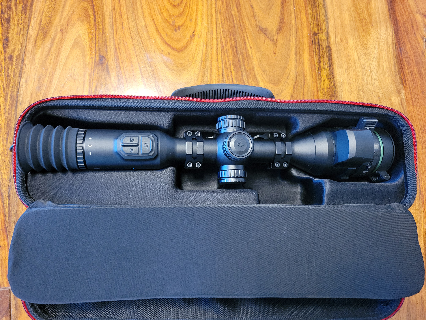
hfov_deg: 67.3
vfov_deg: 53.1
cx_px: 213
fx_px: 320
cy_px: 160
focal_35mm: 26
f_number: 1.8
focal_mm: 5.4
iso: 640
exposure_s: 1/40
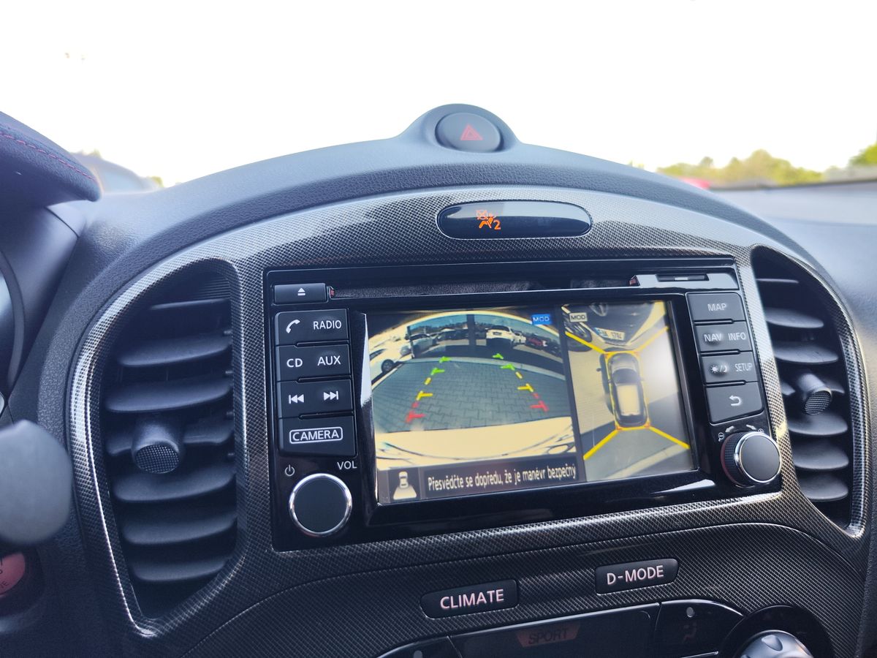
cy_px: 329
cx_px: 438
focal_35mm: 23
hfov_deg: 73.9
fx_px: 583
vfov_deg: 58.9
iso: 57
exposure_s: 1/100
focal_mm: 7.01
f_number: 1.69
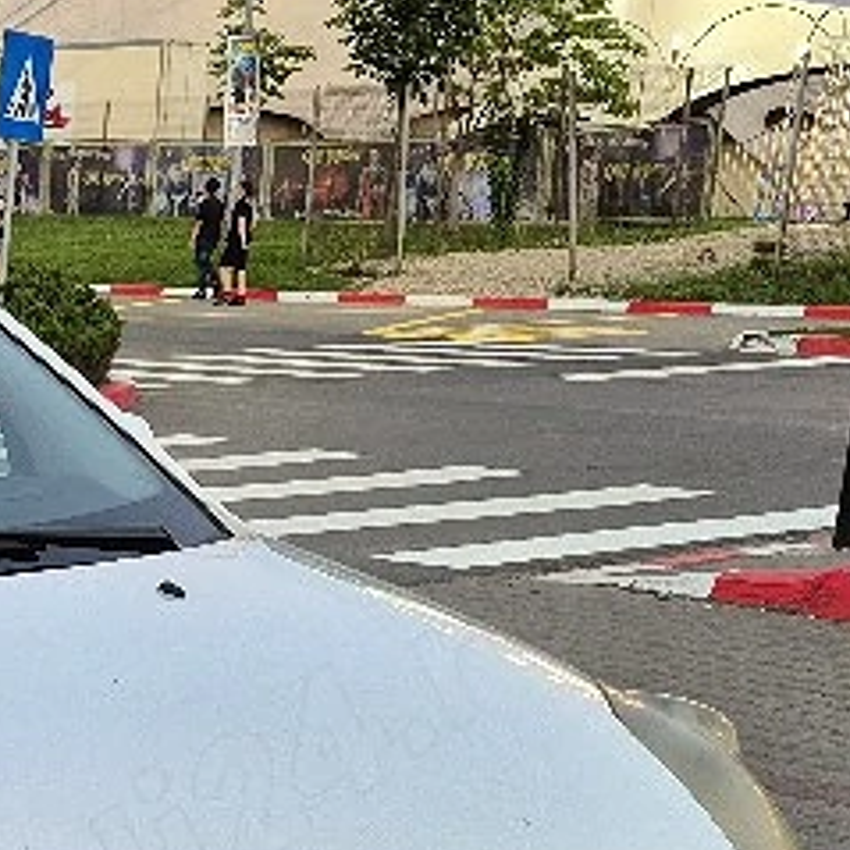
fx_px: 2361
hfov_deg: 17.9
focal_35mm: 85
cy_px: 871
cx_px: -484
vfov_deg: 19.7
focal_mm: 5.4
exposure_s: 1/100
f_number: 1.8
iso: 160
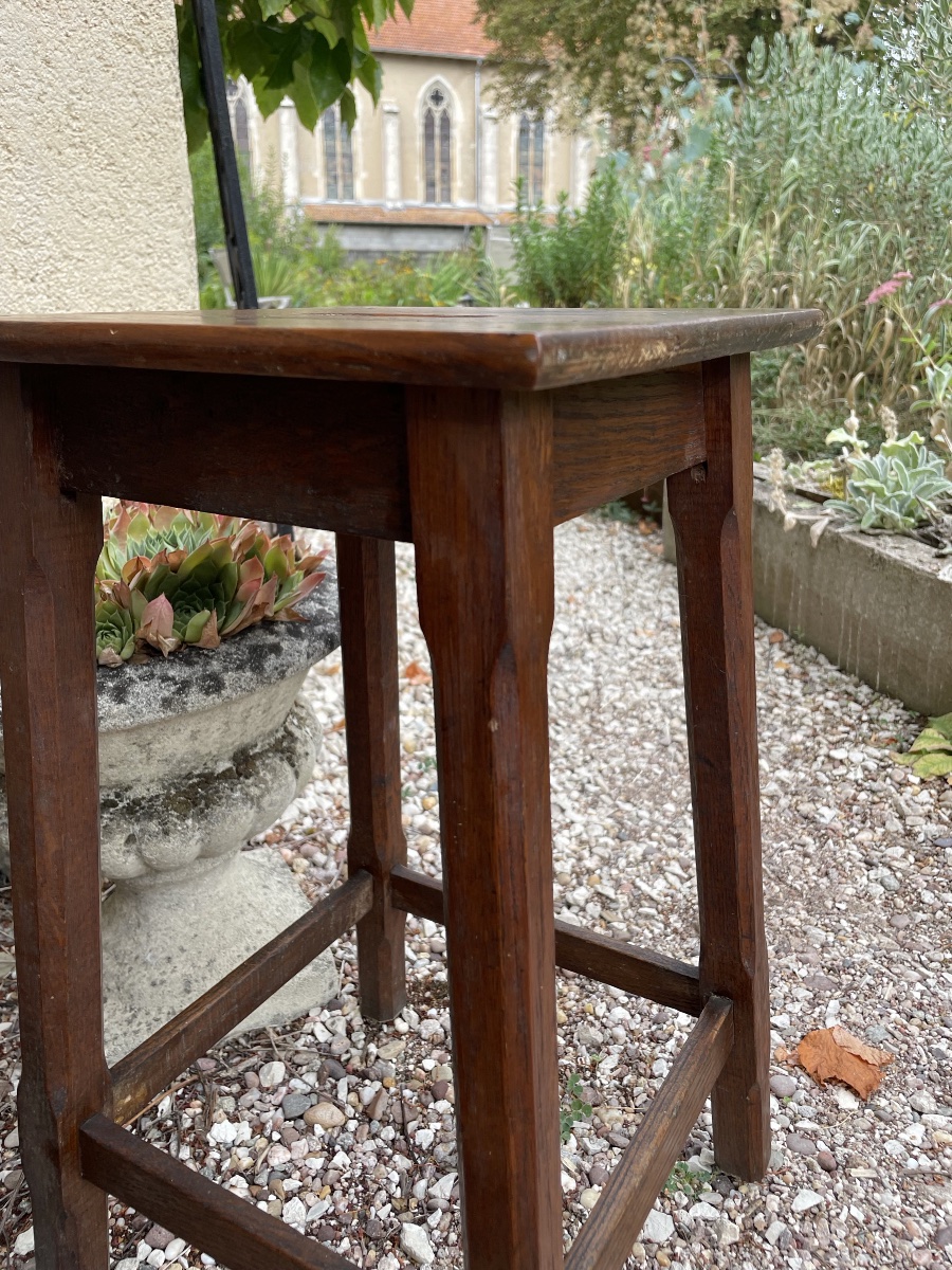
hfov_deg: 53.1
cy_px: 635
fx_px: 953
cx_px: 476
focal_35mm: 26
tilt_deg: -17.6
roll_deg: +0.2
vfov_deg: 67.3
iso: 32
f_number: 1.6
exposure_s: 1/176
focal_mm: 4.2
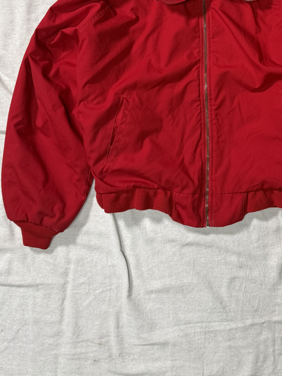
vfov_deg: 42.2
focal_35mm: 42
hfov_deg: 33.7
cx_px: 210
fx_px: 456
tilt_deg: -84.1
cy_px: 61
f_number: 1.78
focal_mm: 6.76
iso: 200
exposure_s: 1/121
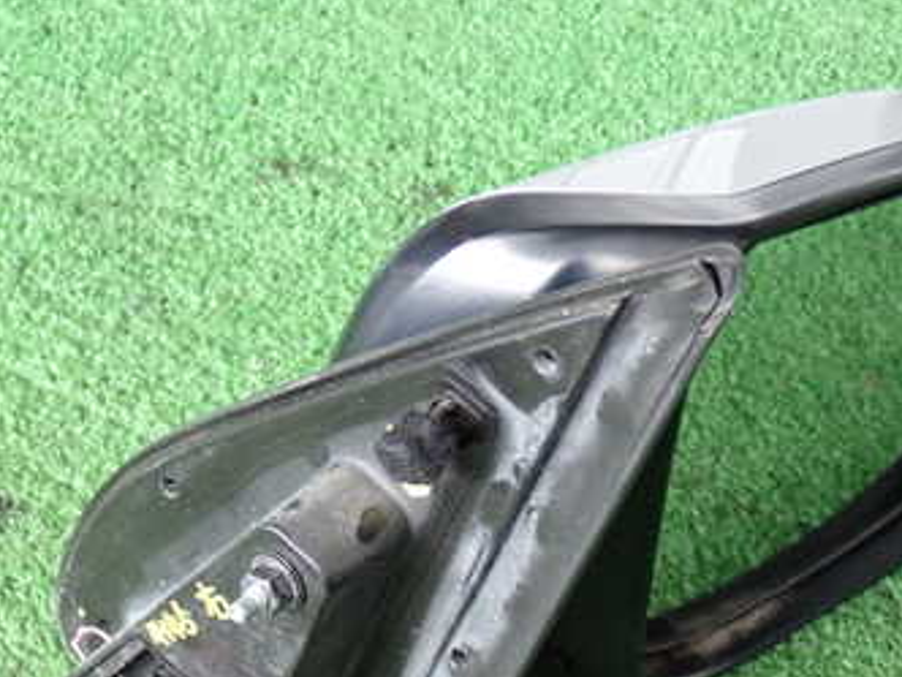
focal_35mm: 85
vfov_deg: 17.2
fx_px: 2215
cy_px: 536
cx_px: 549
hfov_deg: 23.0
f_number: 3.1
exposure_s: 1/50
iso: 250
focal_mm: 8.4
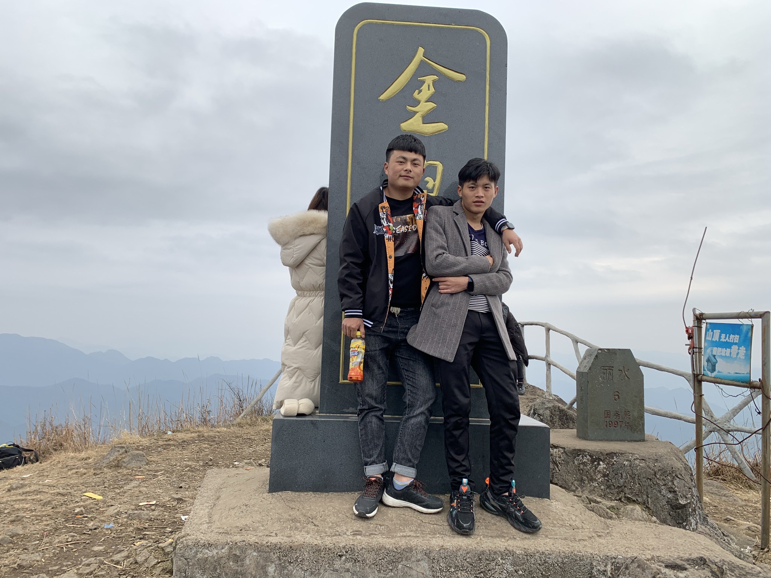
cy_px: 289
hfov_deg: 67.3
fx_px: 579
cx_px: 386
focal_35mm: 26
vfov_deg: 53.1
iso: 25
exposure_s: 1/180
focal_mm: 4.25
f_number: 1.8
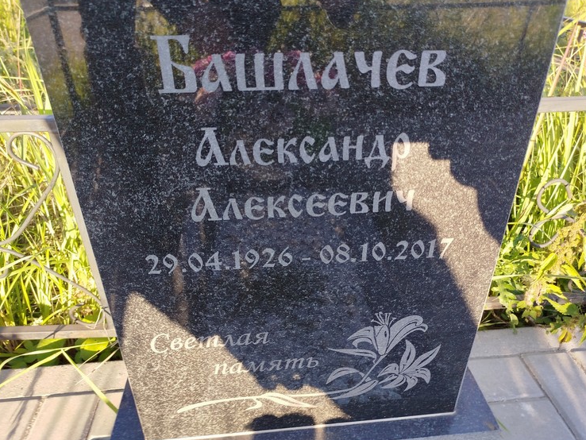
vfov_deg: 53.1
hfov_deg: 67.3
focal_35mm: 26
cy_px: 215
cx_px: 297
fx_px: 440
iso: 50
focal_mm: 5.31
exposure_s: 1/153
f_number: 1.7
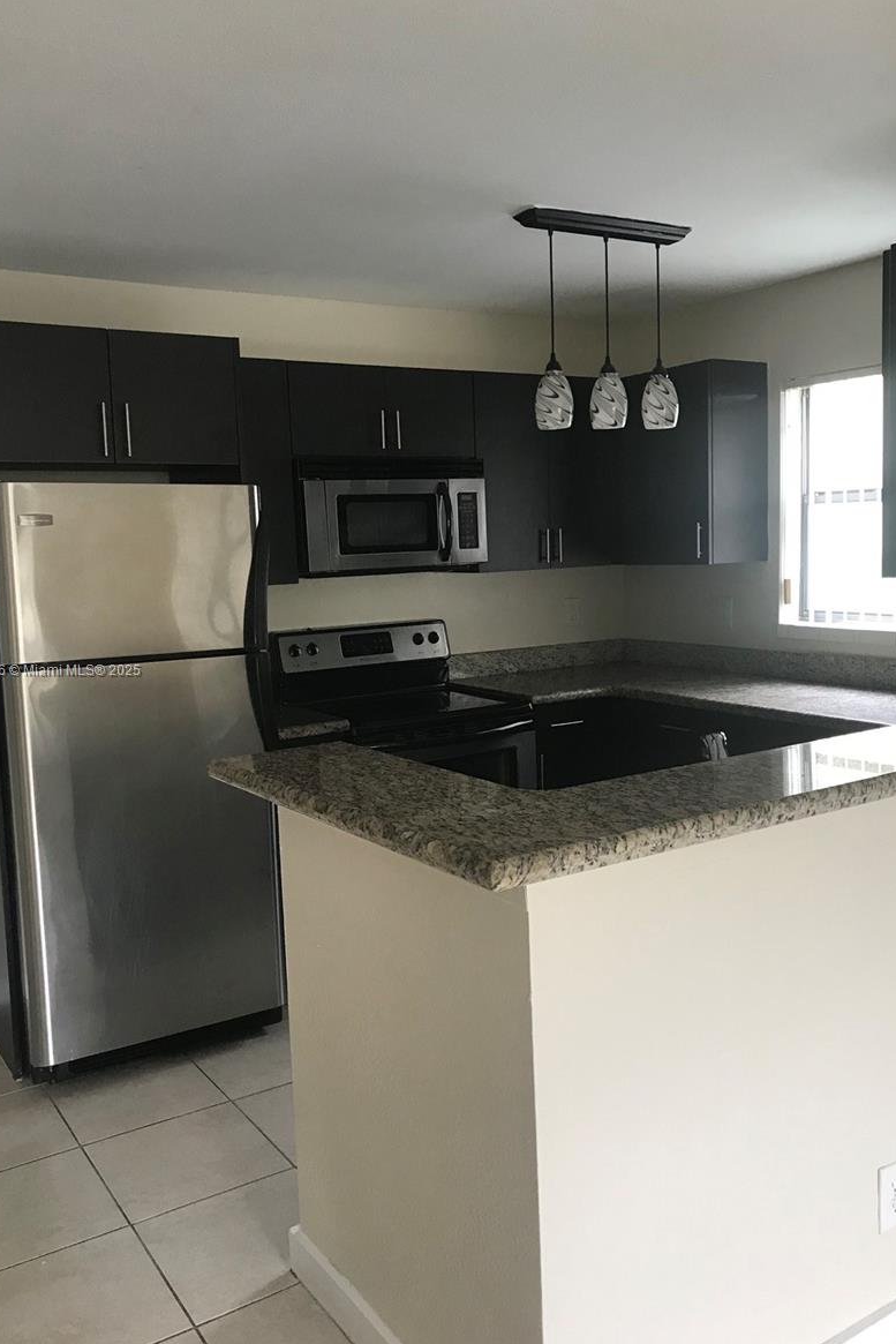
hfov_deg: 43.6
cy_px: 671
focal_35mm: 30
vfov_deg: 61.9
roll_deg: +1.4
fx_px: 1120
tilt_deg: -6.1
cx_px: 449
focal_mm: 3.99
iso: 32
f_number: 1.8
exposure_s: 1/30
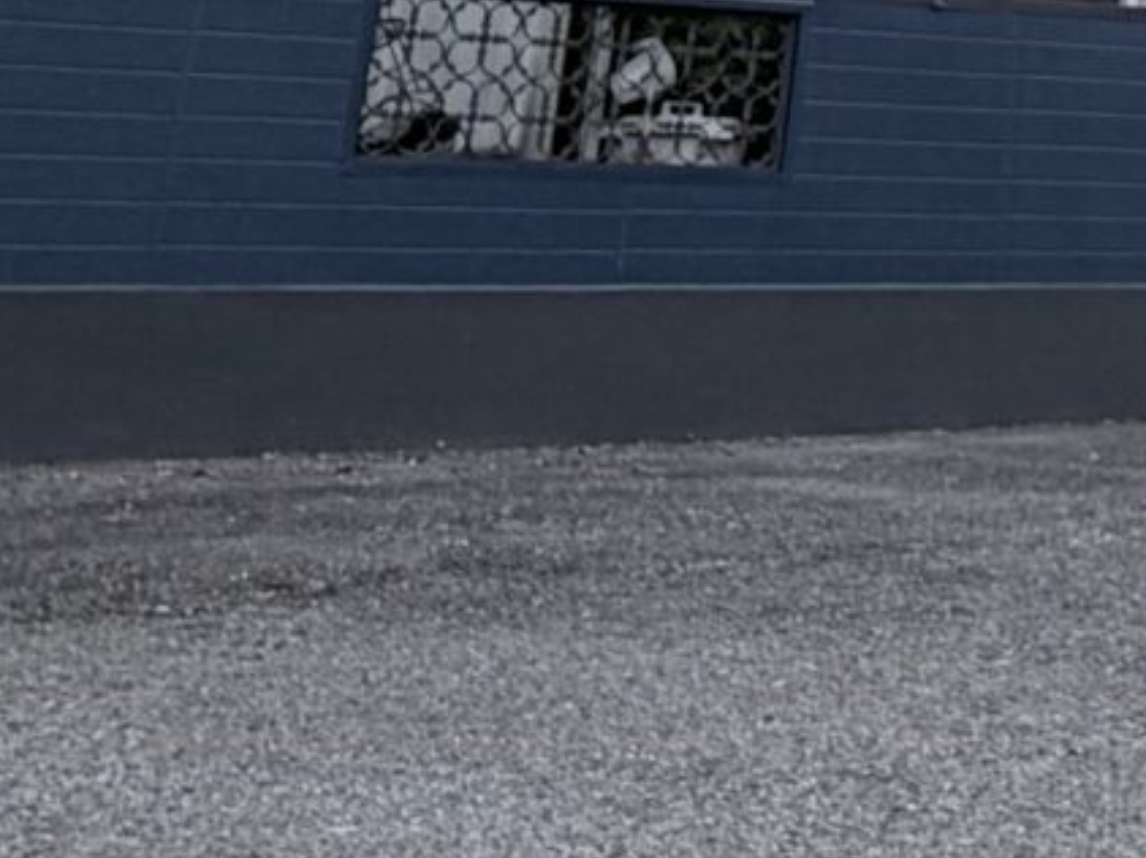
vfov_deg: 14.2
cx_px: 1534
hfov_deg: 20.8
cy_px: -912
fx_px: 2812
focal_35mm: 85
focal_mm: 2.22
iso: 20
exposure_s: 1/970
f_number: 2.2
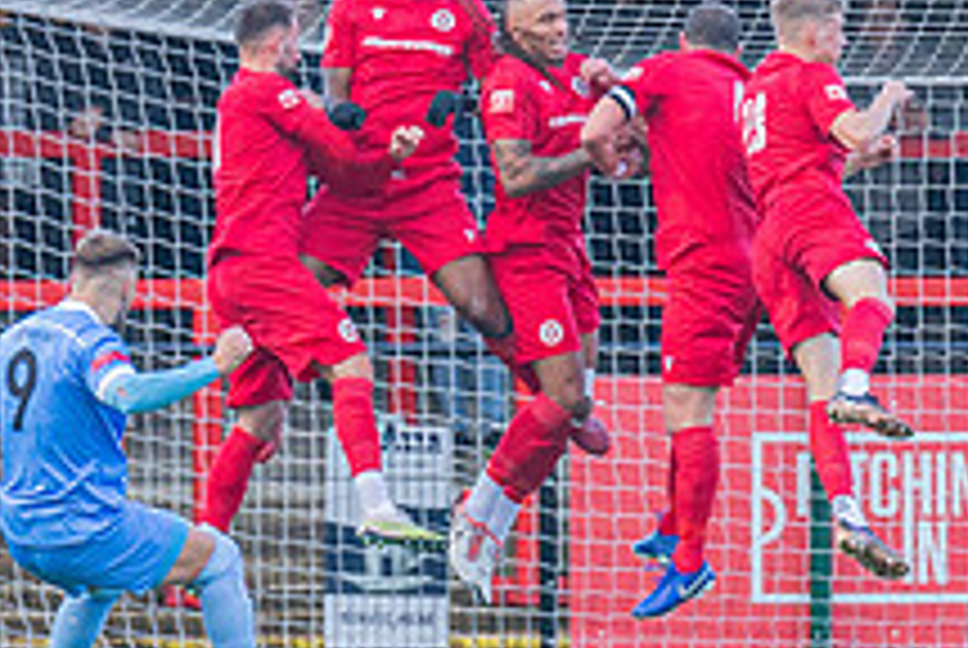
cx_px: 1013
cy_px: 268
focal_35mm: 1111
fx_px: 29914
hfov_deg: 1.9
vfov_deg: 1.2
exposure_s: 1/1000
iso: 2000
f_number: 4
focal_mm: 270
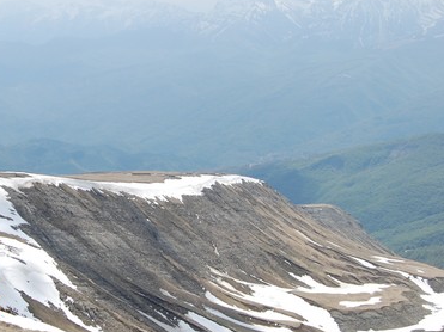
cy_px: 137
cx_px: 111
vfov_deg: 19.4
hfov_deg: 25.4
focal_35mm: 76
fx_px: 974
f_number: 10
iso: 200
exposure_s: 1/400
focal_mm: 26
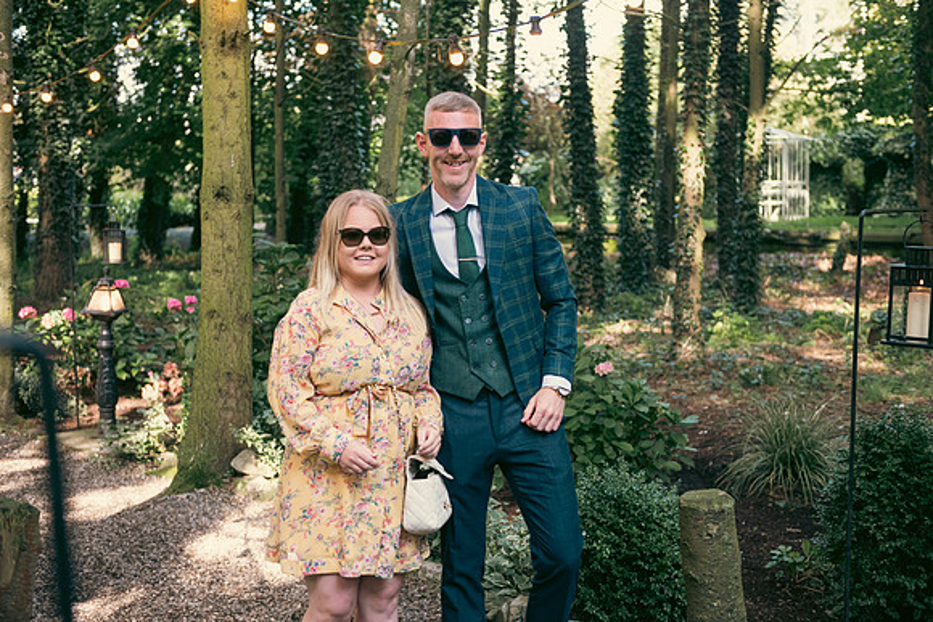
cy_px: 311
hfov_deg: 41.1
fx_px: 1244
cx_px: 466
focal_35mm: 48
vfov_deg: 28.1
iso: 250
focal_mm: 48
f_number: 3.5
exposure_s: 1/160
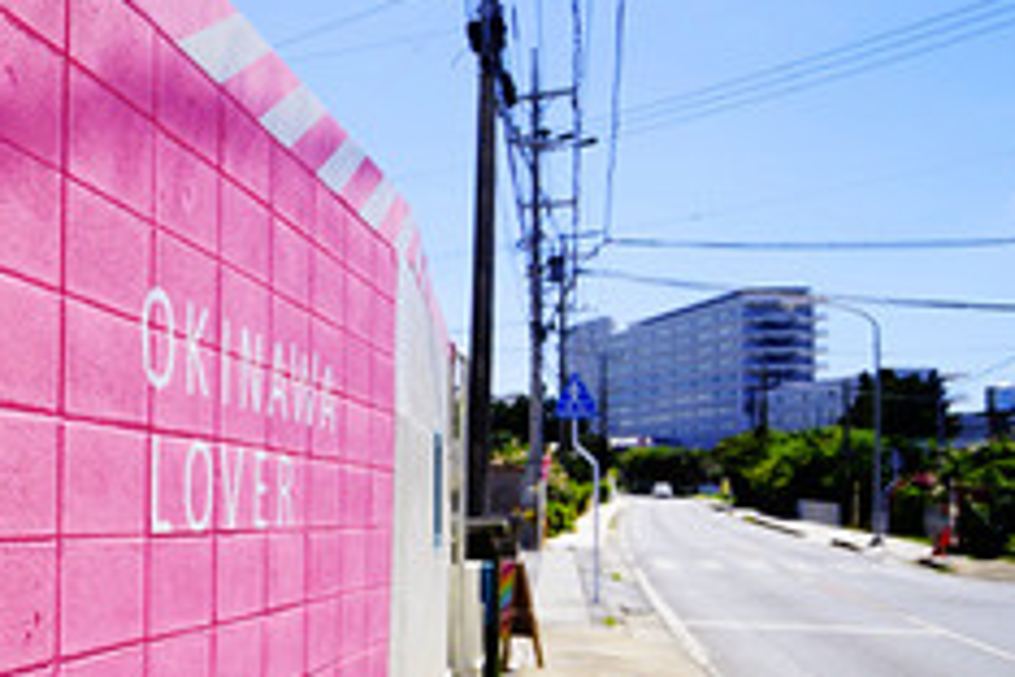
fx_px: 1156
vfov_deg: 32.3
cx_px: -160
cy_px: 464
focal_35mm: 41
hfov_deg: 37.6
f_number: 4
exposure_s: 1/1000
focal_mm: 16
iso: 100
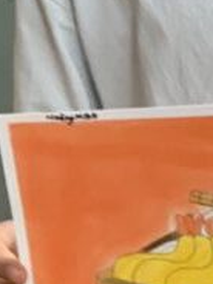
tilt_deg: -18.1
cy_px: 86
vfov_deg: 7.0
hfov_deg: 5.2
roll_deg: +0.1
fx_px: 2314
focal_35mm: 282
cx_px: 323
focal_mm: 6
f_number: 2.4
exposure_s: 1/48
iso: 100
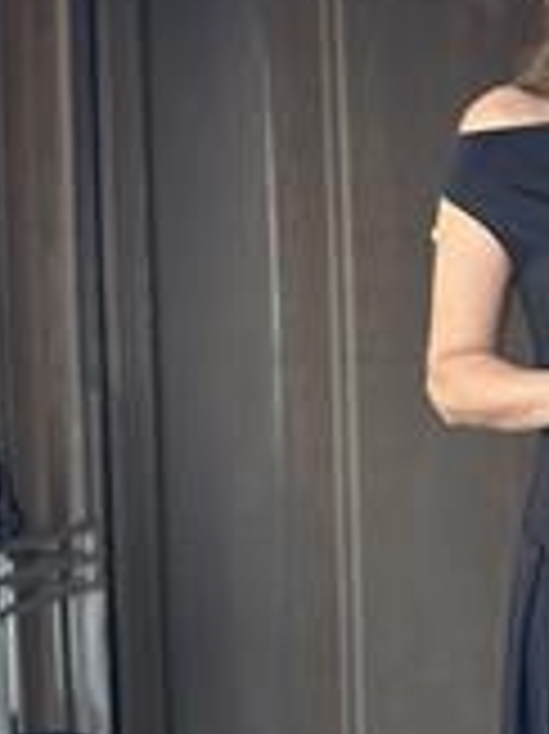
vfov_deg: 13.2
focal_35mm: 149
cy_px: 603
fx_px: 3155
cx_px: 693
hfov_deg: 9.8
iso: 200
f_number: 1.78
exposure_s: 1/60
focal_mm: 6.86
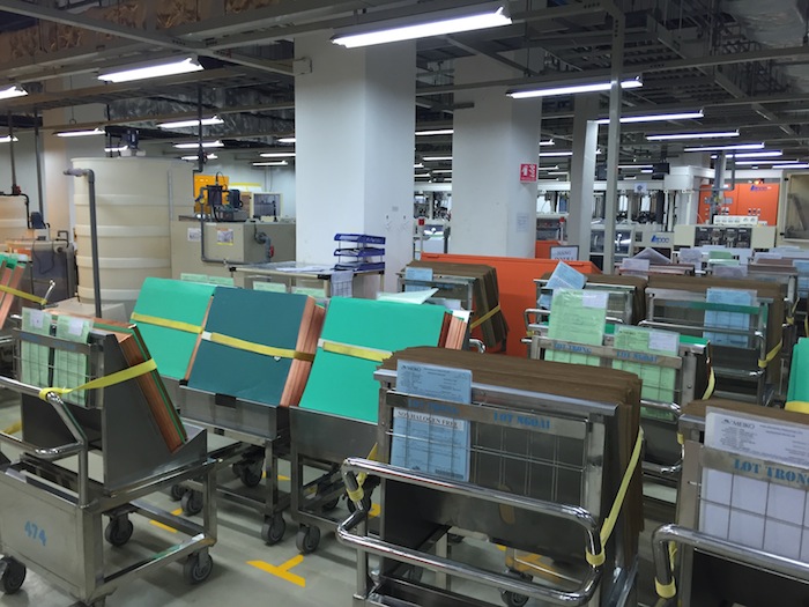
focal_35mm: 29
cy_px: 304
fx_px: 678
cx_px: 404
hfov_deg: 61.7
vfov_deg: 48.2
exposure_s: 1/33
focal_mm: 4.15
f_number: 2.2
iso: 80
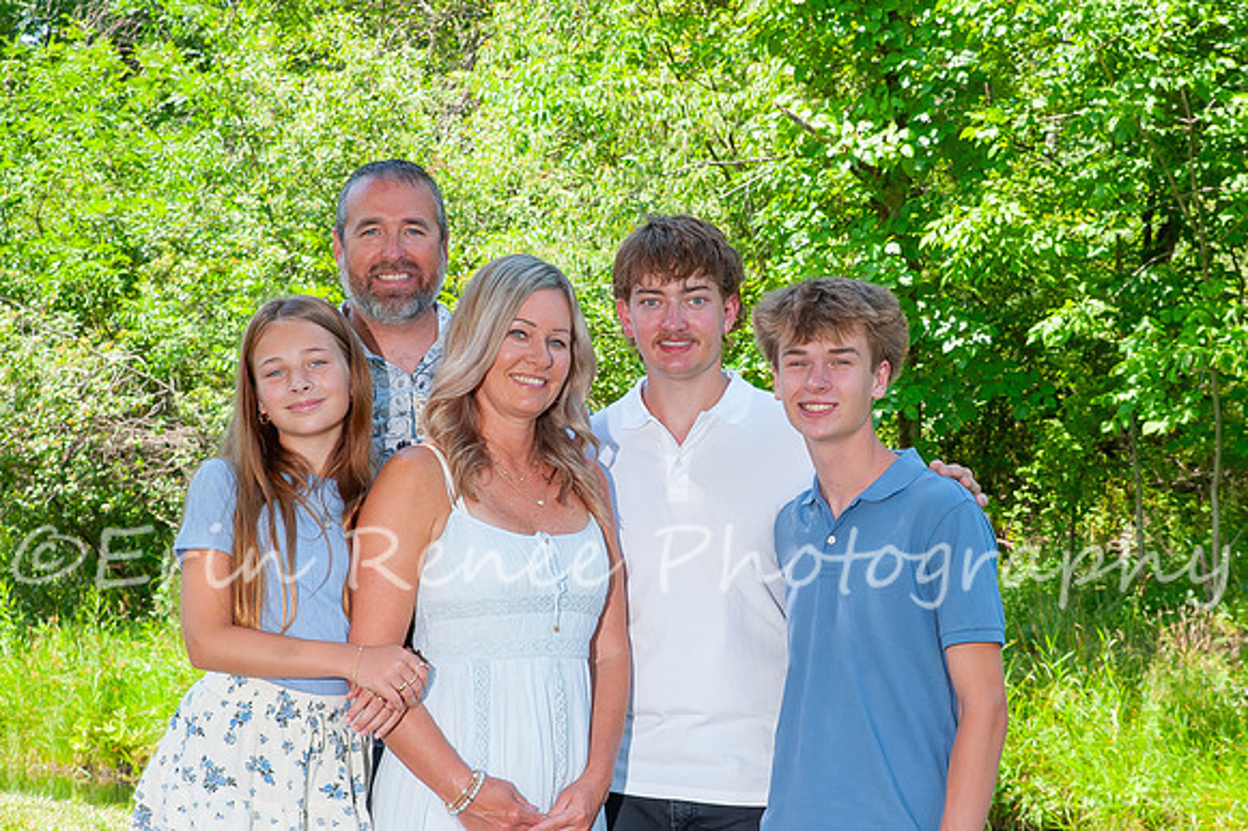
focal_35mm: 95
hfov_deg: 21.4
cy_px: 485
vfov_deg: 14.4
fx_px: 3291
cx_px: 774
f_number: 13
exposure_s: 1/160
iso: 640
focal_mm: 65
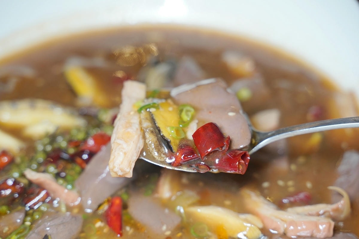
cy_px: 120
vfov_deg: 18.2
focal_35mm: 75
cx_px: 180
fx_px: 748
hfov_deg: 27.0
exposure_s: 1/80
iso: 800
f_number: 4
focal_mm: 75
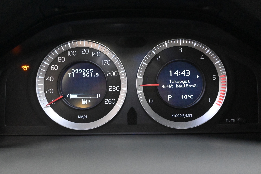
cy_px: 87
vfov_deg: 31.9
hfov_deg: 46.4
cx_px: 130
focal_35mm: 42
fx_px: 304
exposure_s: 1/50
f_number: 4.5
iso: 14400
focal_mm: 28
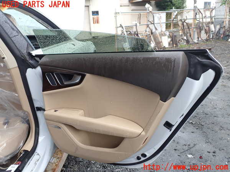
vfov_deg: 46.8
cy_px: 86
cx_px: 115
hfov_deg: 60.0
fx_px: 199
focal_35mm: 30
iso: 100
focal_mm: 5.4
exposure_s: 1/100
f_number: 3.2
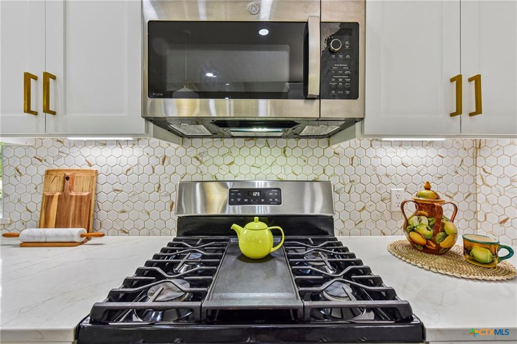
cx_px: 258
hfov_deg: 100.4
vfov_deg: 77.2
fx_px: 215
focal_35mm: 15
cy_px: 172
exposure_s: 1/15
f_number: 8
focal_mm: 15
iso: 280
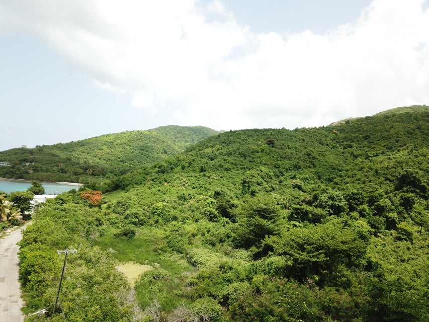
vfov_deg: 53.1
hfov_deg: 67.3
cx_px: 214
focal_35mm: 26
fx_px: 322
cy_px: 161
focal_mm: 4.73
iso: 100
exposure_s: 1/817
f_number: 2.2
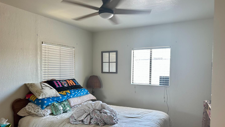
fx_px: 161
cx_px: 112
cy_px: 78
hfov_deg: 69.9
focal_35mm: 27
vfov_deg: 42.6
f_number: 1.78
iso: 160
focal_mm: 6.86
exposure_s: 1/60
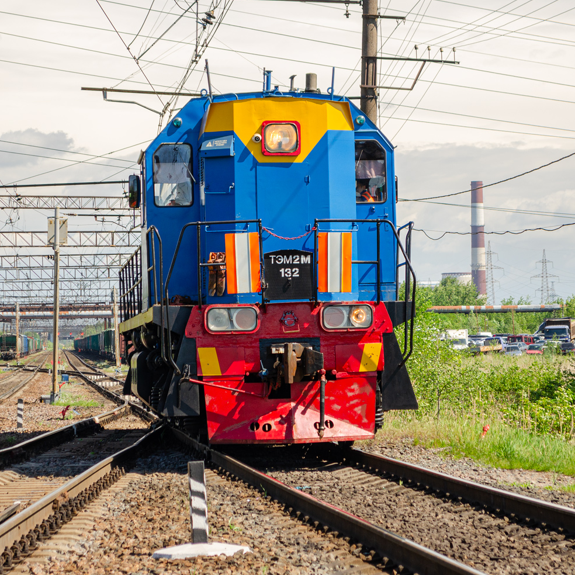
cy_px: 289
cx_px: 293
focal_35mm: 107
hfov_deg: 16.3
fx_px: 2004
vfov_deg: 16.3
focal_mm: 55
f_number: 5.6
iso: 100
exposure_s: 1/400
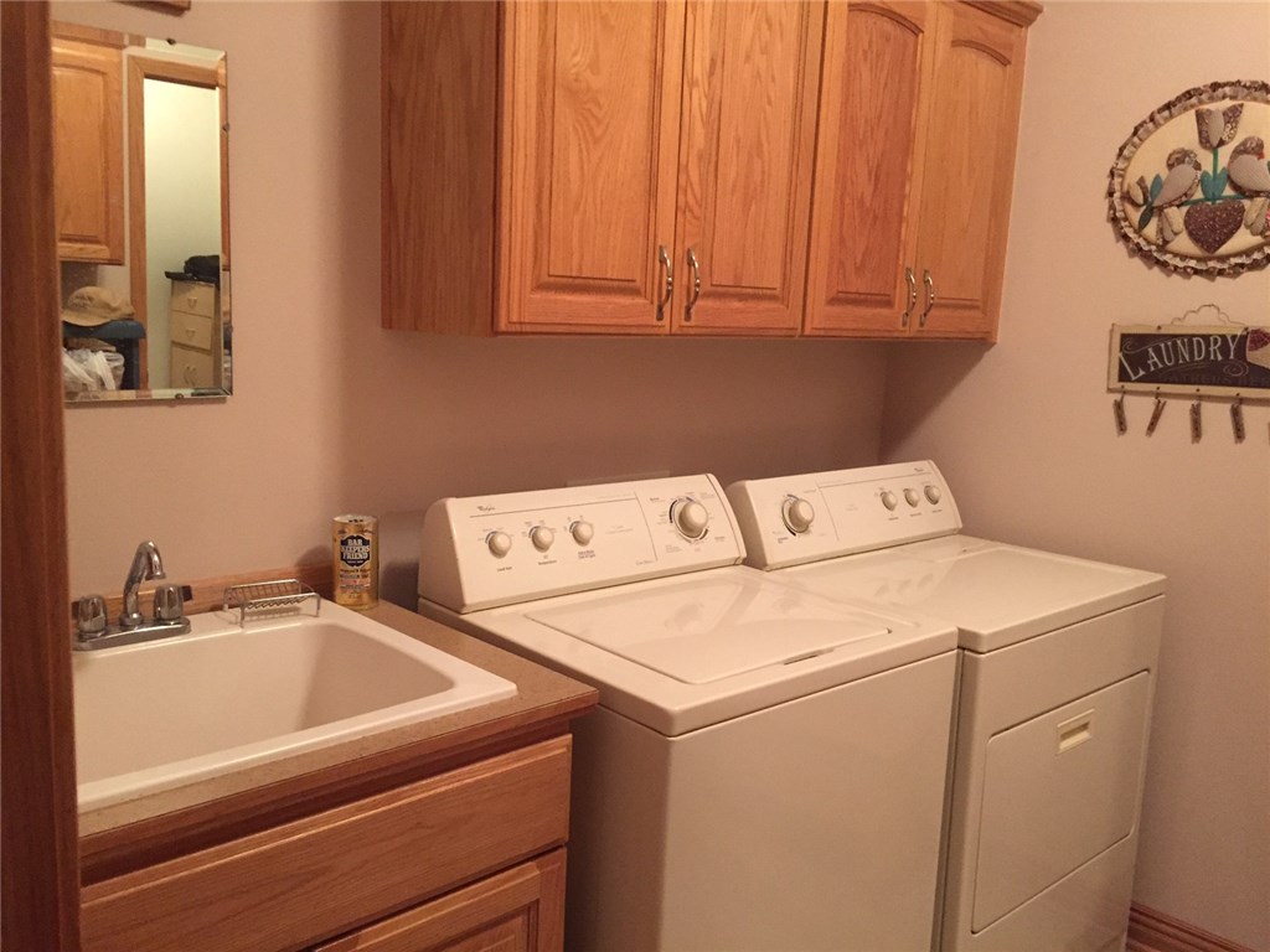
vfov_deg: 48.2
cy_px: 476
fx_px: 1064
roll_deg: -3.8
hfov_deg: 61.7
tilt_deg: -7.4
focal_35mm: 29
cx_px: 635
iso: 250
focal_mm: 4.15
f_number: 2.2
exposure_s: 1/20
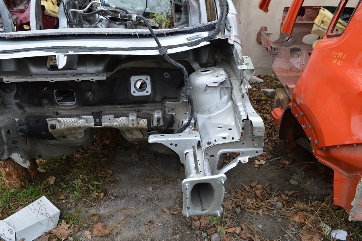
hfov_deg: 62.0
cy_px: 120
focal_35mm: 30
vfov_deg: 43.5
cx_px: 181
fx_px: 301
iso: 180
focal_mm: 20
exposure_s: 1/125
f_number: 5.6
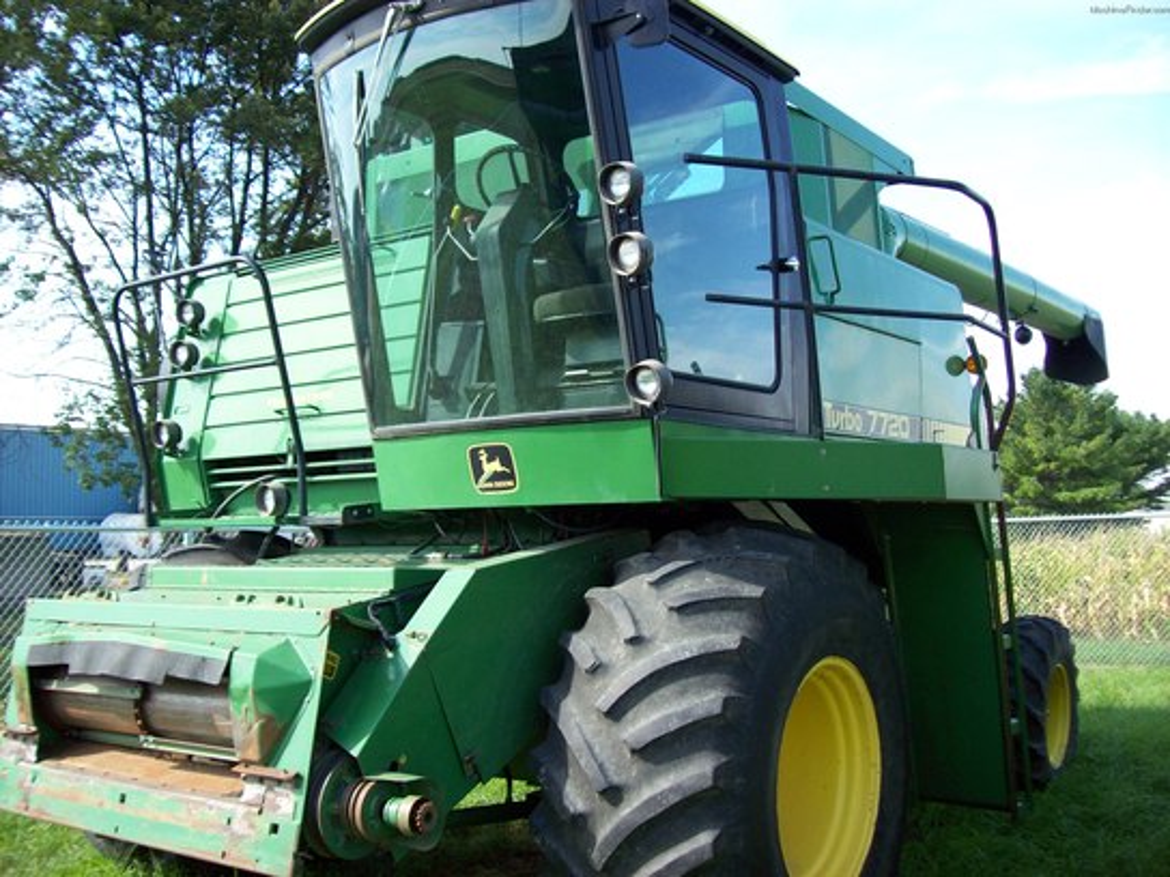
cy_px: 438
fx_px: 1217
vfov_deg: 39.7
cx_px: 585
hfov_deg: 51.4
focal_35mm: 36
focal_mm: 6
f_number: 2.7
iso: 80
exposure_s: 1/286
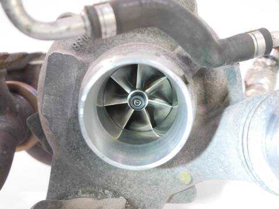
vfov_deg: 34.3
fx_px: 339
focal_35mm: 42
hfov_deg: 44.8
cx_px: 140
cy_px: 104
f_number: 4.3
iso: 1600
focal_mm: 21
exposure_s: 1/60
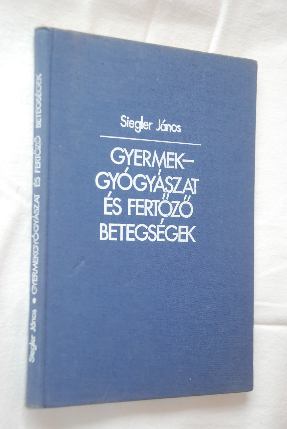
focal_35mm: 75
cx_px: 144
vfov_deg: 27.0
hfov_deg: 18.2
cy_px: 214
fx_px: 894
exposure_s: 1/100
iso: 1250
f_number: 5.6
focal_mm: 50
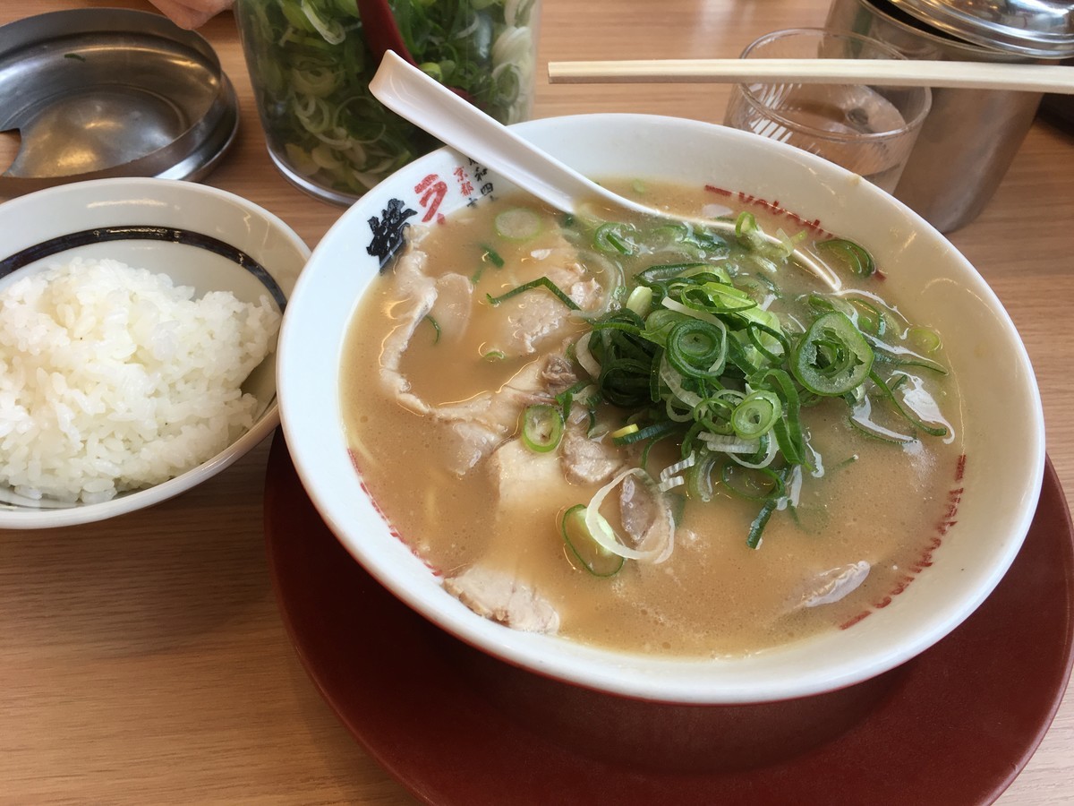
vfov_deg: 48.2
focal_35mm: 29
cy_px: 403
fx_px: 900
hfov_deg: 61.7
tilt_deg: -52.8
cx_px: 537
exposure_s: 1/178
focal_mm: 4.15
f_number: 2.2
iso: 25
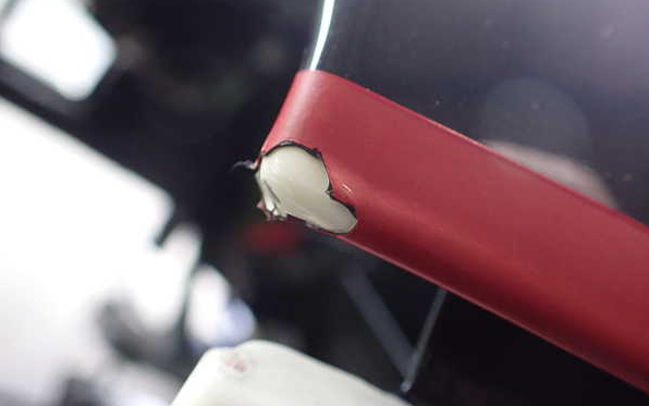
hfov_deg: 59.6
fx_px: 566
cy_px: 208
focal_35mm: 32
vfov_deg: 39.5
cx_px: 326
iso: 800
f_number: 2.3
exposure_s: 1/40
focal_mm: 5.4
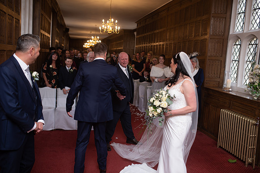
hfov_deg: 54.5
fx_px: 253
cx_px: 130
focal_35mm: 35
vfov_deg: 37.8
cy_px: 86
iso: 200
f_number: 2.8
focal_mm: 35
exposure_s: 1/125
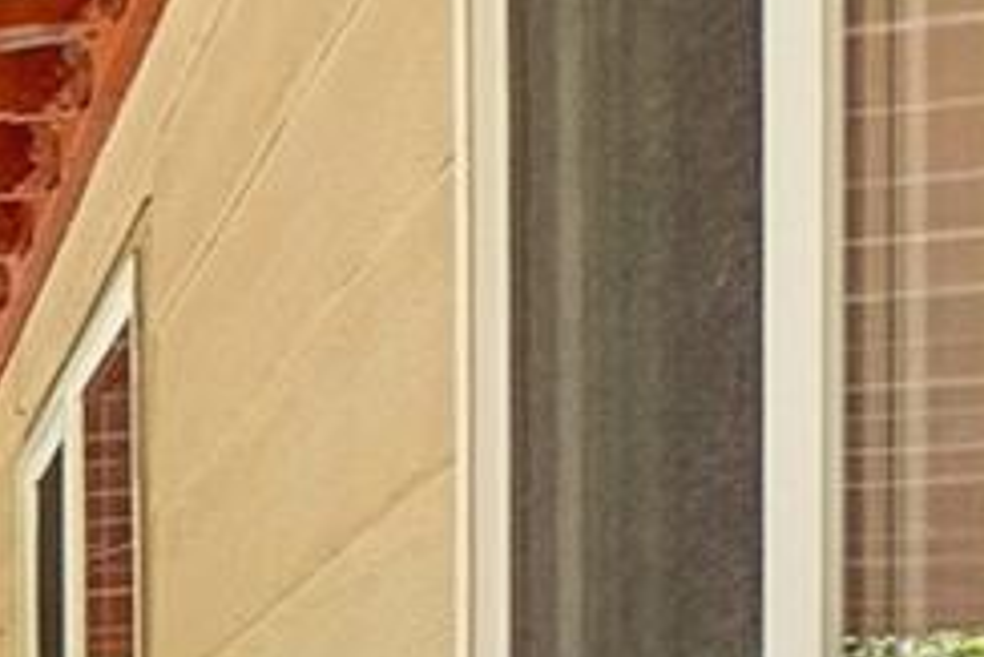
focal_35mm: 118
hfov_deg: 10.9
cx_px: -2008
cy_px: 1177
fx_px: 3227
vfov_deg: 10.9
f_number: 8
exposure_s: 1/80
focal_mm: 12
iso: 100
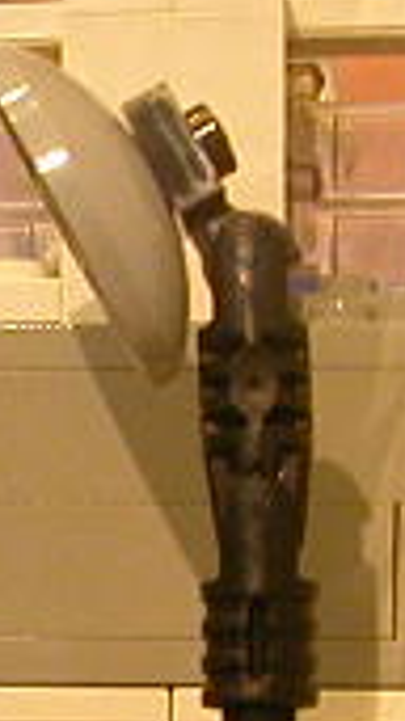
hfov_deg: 6.8
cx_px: -287
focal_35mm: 175
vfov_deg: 11.9
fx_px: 3346
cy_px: 944
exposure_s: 1/25
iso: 290
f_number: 2.9
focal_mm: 6.6
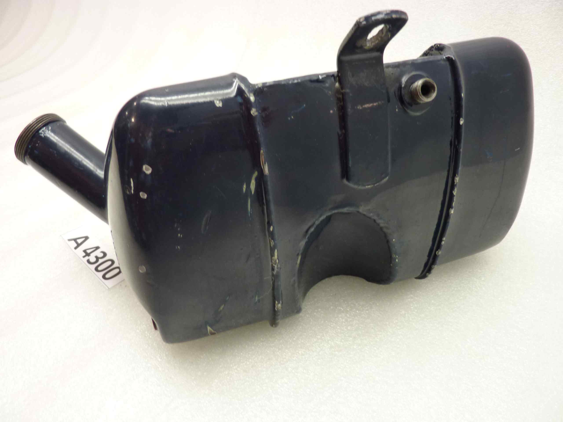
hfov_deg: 69.4
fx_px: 407
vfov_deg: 54.9
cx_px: 282
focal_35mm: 25
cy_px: 211
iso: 125
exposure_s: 1/8
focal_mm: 4.1
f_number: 3.3
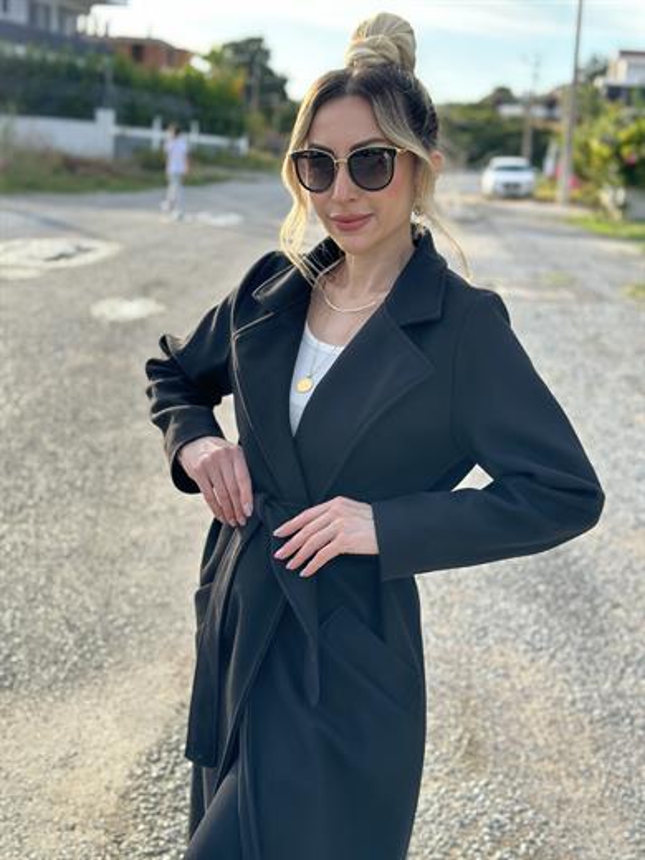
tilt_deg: -13.1
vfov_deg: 39.7
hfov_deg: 30.3
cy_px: 430
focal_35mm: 48
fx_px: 1193
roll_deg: -5.1
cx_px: 322
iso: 80
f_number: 1.78
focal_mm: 6.86
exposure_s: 1/935
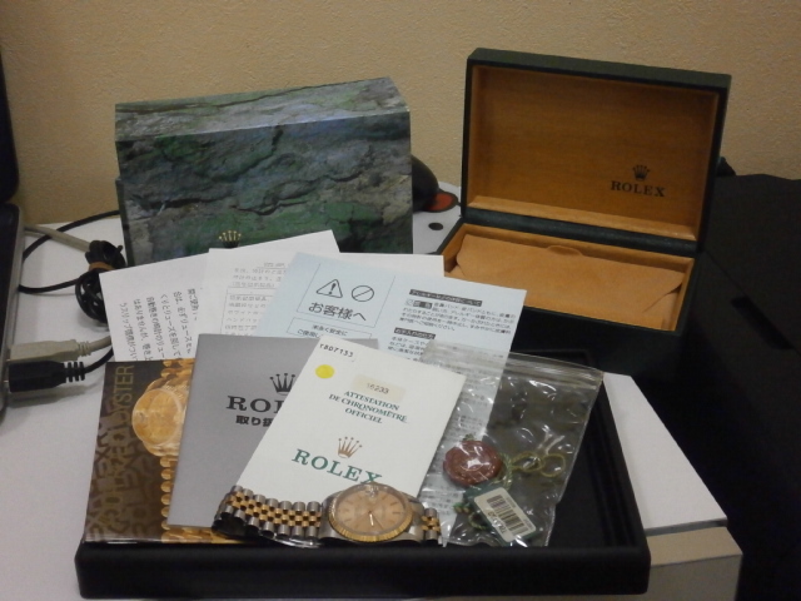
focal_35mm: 47
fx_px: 1088
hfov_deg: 40.4
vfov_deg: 30.9
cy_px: 300
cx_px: 400
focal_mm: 8.3
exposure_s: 1/250
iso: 800
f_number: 3.4
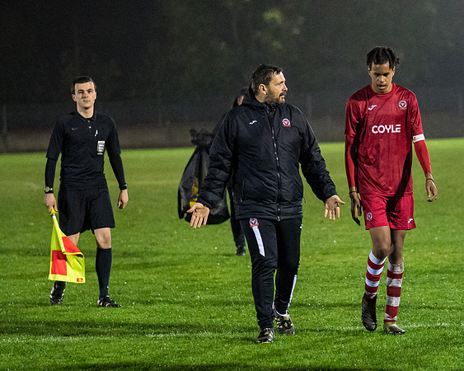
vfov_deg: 7.8
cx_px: 319
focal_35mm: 198
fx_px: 2714
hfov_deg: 9.8
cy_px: 211
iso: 6400
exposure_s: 1/1000
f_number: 2.8
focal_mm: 102
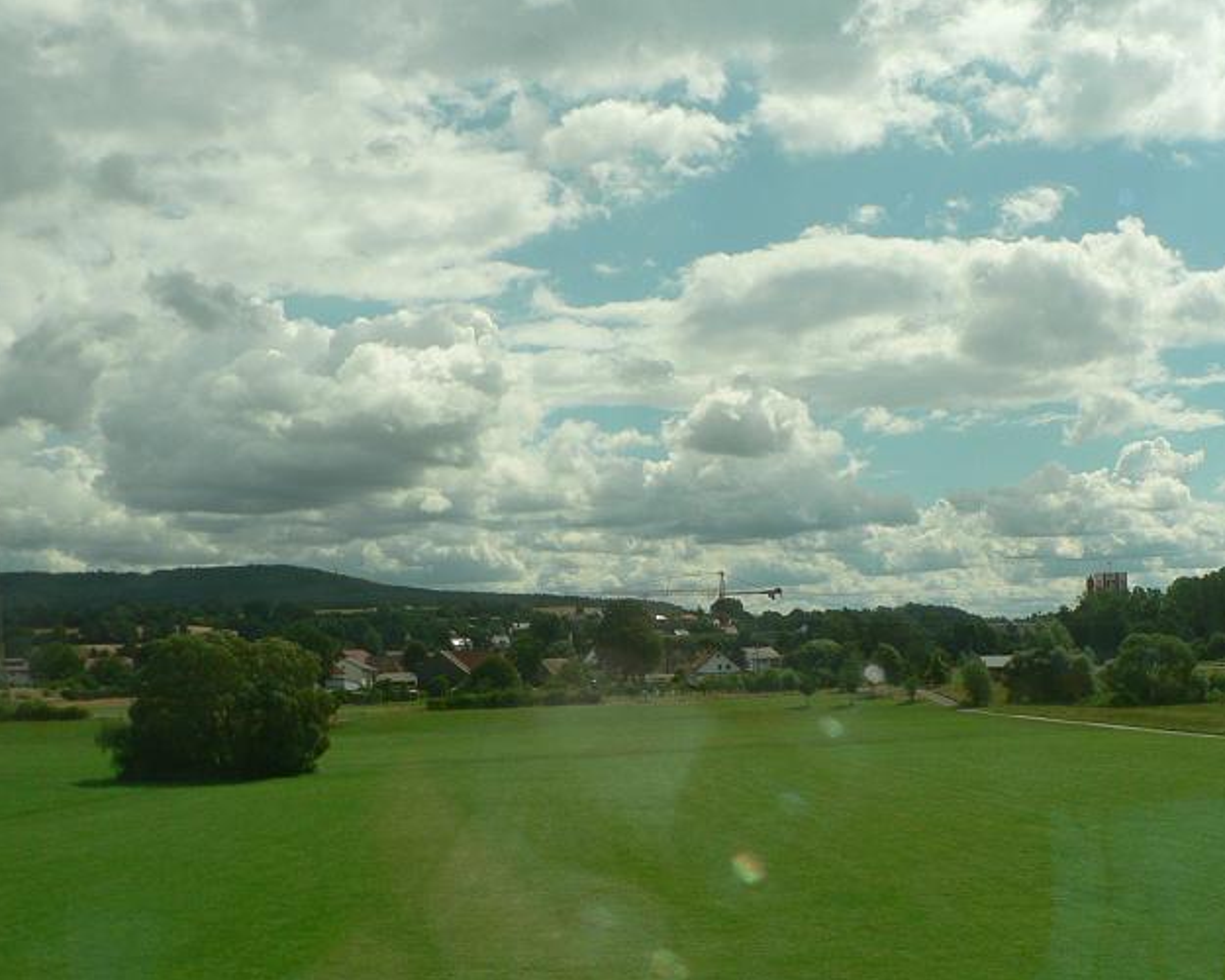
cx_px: 768
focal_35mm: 45
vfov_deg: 33.4
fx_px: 1631
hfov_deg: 40.9
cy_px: 541
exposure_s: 1/400
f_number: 5
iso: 80
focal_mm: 6
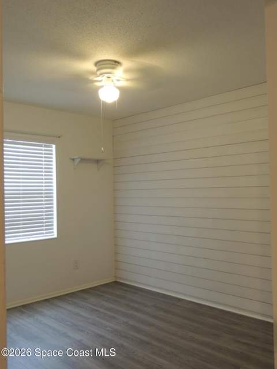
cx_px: 138
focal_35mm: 30
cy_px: 184
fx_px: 320
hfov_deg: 46.8
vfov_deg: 60.0
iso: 360
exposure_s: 1/30
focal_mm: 5.3
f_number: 3.1
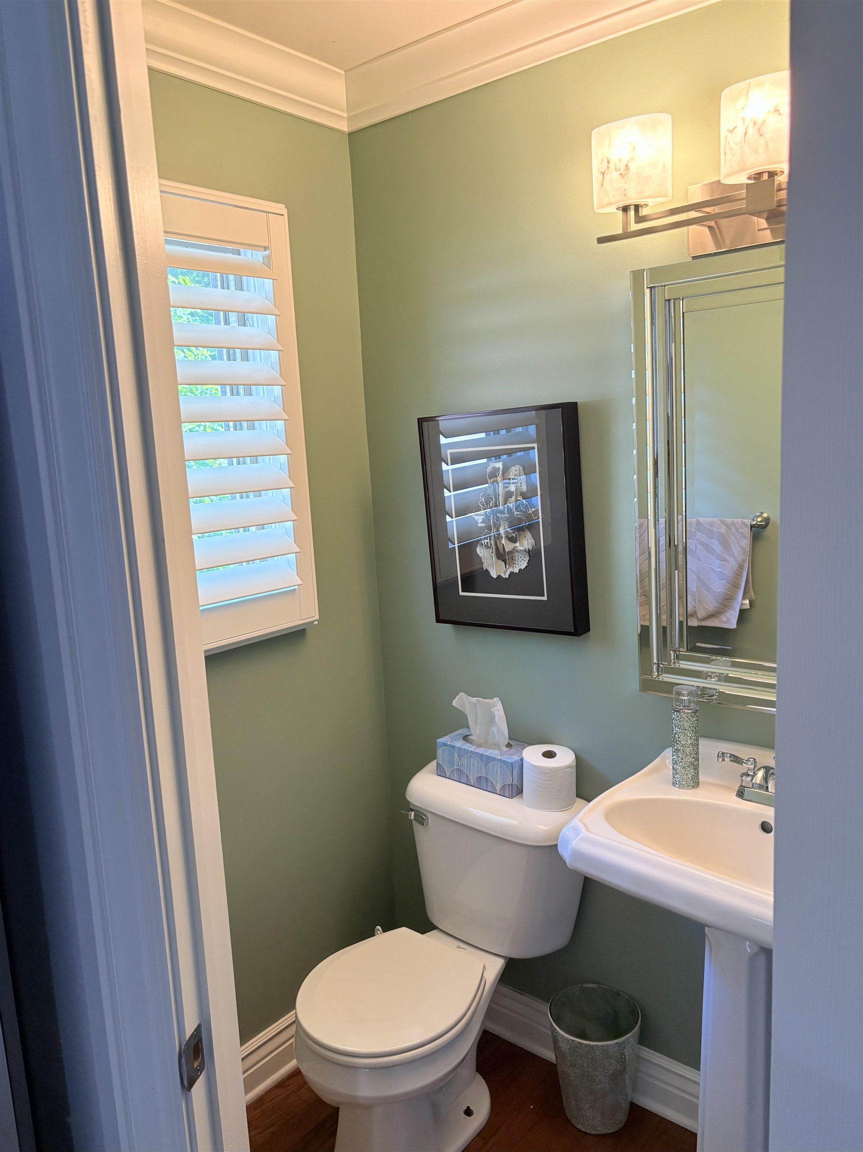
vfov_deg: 67.3
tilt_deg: -8.5
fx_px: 865
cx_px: 432
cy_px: 576
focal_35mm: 26
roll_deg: +3.4
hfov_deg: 53.0
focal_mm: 5.96
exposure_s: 1/60
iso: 125
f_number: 1.6
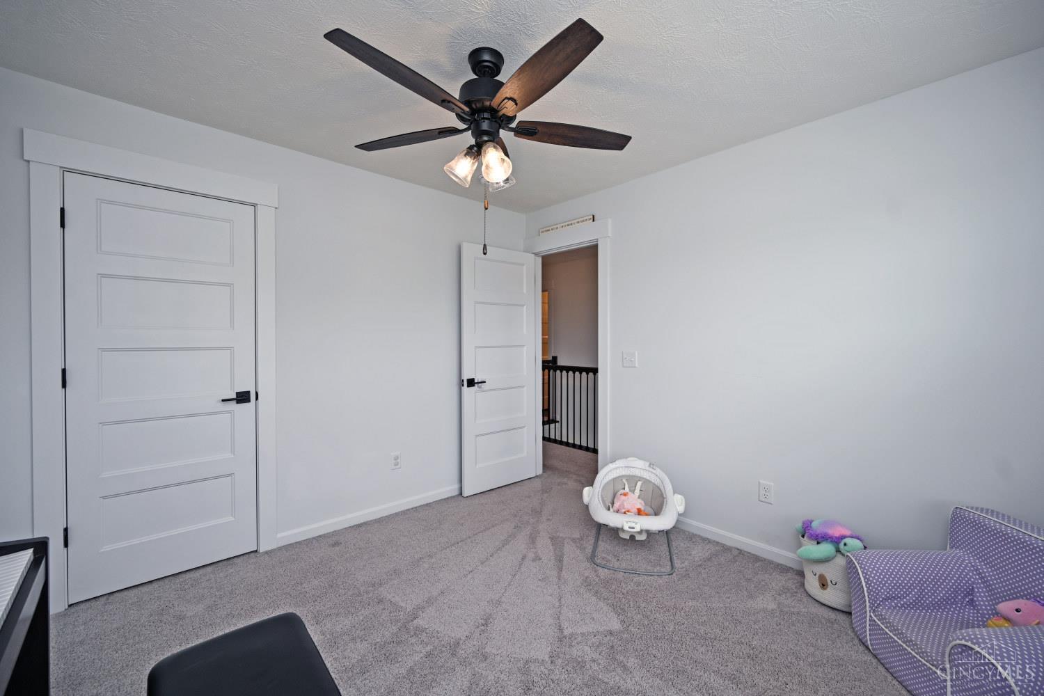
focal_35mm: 14
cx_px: 522
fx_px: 406
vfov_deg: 81.2
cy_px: 348
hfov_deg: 104.3
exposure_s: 1/100
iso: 200
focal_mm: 14
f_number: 5
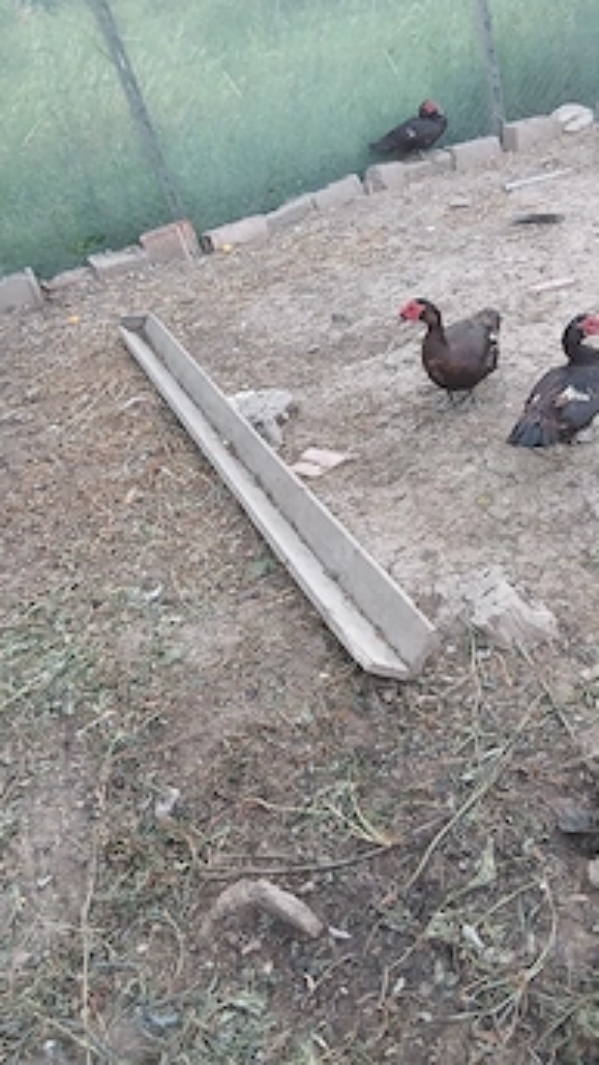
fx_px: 932
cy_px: 472
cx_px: 351
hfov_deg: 35.6
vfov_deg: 59.3
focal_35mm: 33
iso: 250
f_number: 1.8
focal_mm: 3.98
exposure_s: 1/33.3
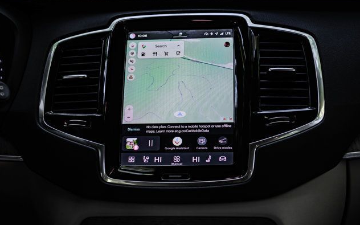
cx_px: 178
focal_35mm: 64
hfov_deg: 32.0
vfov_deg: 20.3
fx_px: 628
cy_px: 105
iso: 500
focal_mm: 62
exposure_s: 1/200
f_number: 4.5
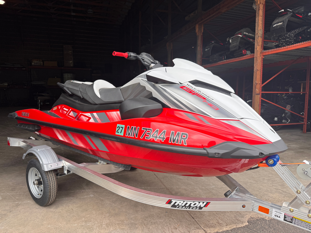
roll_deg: -0.9
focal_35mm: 24
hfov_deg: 71.6
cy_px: 116
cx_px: 156
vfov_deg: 56.8
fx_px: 216
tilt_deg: -5.1
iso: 80
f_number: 1.78
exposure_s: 1/671
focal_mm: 6.76
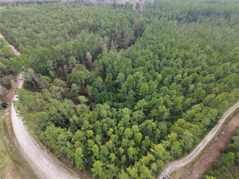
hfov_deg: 94.5
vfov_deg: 78.1
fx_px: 110
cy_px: 90
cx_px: 120
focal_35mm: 16
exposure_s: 1/125
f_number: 2.2
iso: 100
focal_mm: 3.05
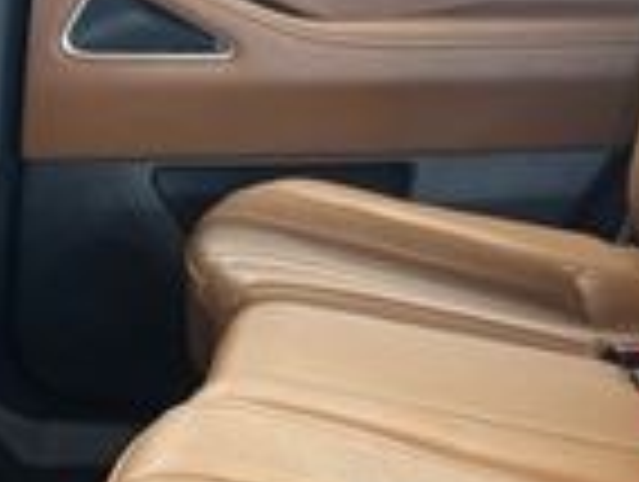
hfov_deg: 18.2
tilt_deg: -12.7
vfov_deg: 13.7
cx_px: 274
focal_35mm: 108
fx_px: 1997
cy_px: 252
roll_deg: -0.8
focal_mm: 6.76
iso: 320
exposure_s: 1/60
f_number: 1.78
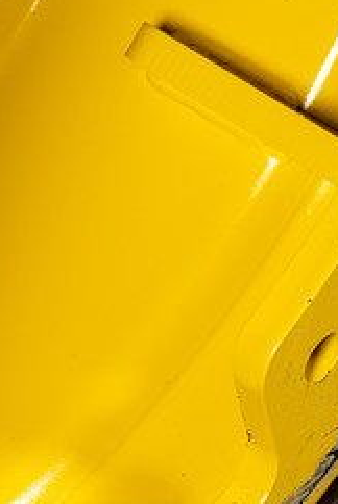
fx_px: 3496
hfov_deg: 5.5
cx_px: 252
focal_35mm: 249
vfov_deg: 8.3
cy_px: 224
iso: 500
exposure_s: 1/125
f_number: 5.6
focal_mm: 104
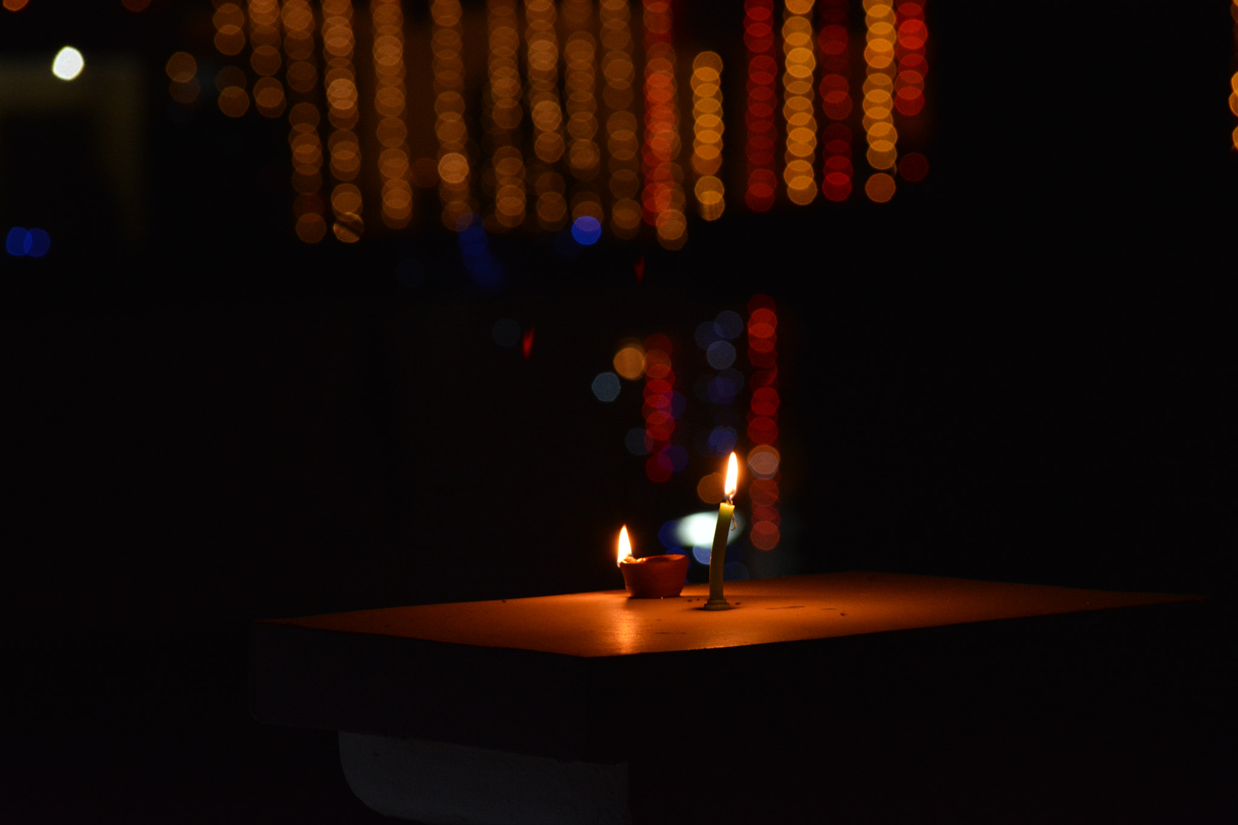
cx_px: 619
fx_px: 5415
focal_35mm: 158
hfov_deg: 13.0
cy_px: 412
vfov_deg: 8.7
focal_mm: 105
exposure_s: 1/60
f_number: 5.6
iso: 1600
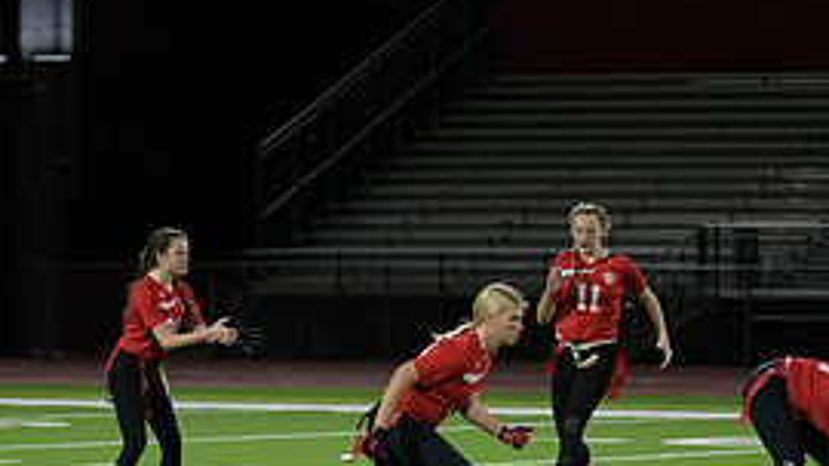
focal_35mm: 248
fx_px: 5453
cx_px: 372
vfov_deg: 4.9
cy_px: 474
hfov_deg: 8.7
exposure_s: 1/640
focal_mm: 110
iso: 2200
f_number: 2.8
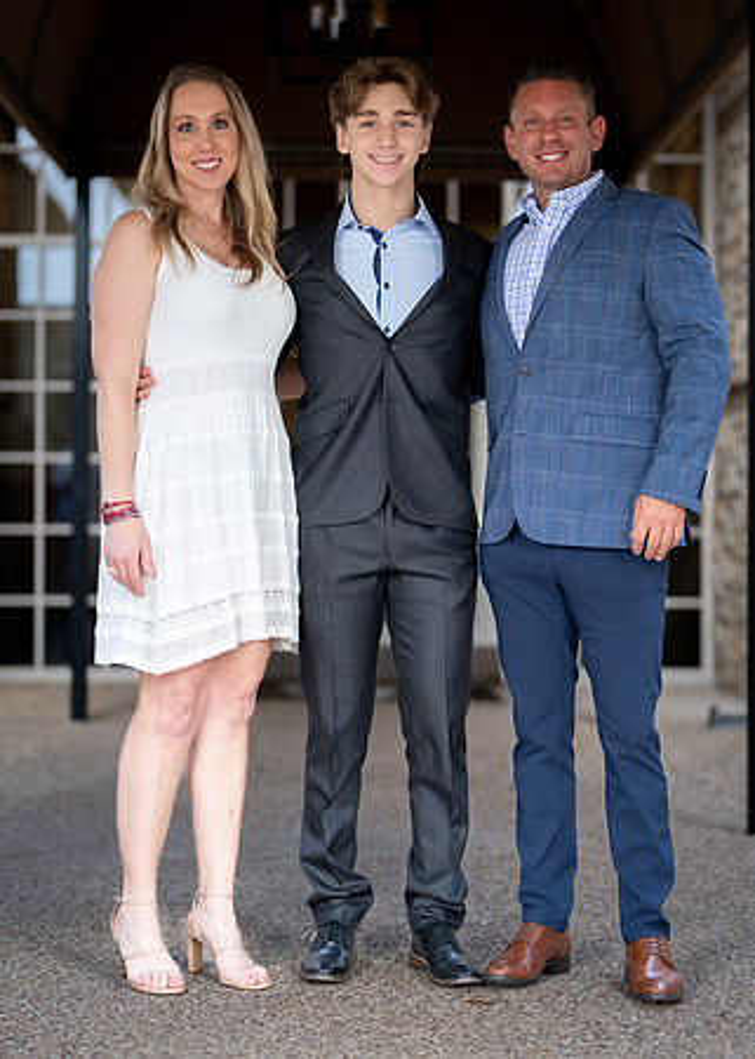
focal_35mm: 75
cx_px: 435
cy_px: 533
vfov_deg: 26.6
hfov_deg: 19.1
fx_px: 2241
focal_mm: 50
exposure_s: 1/640
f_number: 1.2
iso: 800
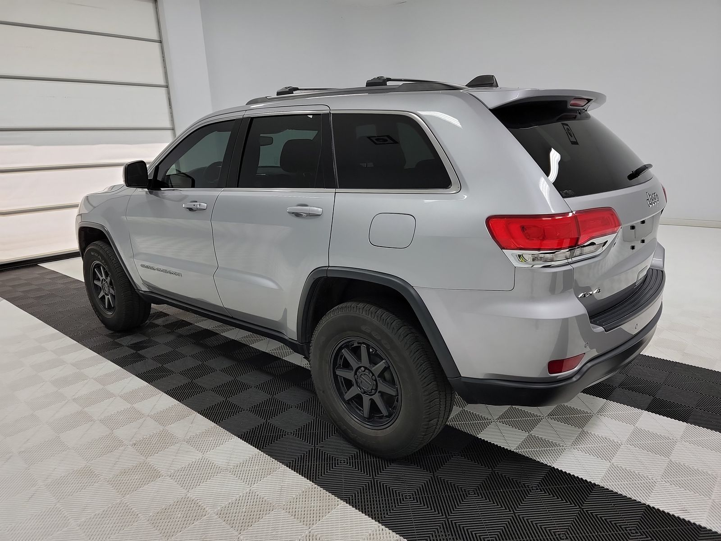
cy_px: 270
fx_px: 500
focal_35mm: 24
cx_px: 360
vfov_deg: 56.8
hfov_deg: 71.6
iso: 83
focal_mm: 6.7
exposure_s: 1/119
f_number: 1.8
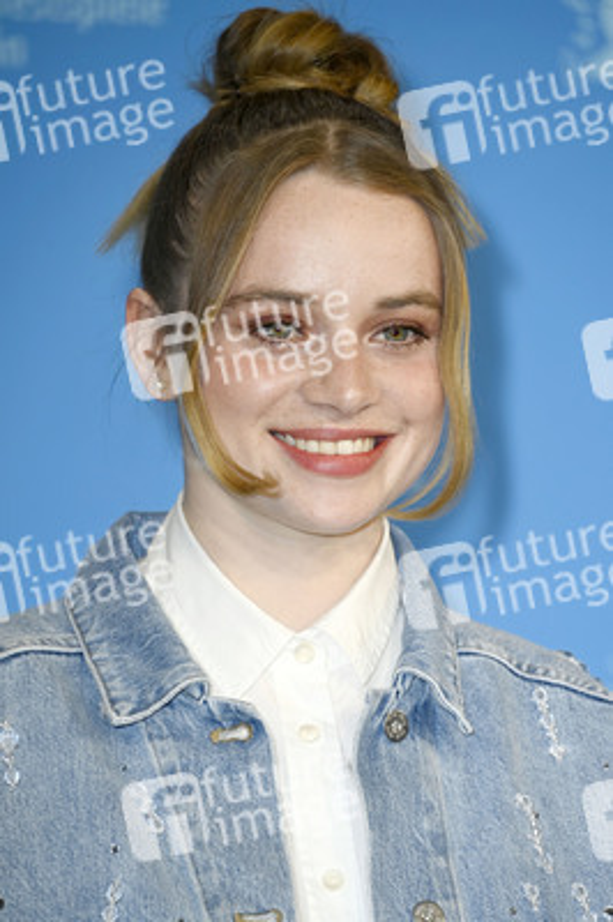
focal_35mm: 300
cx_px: 306
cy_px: 461
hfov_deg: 4.6
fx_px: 7675
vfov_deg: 6.9
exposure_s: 1/200
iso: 800
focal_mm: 300
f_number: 5.6
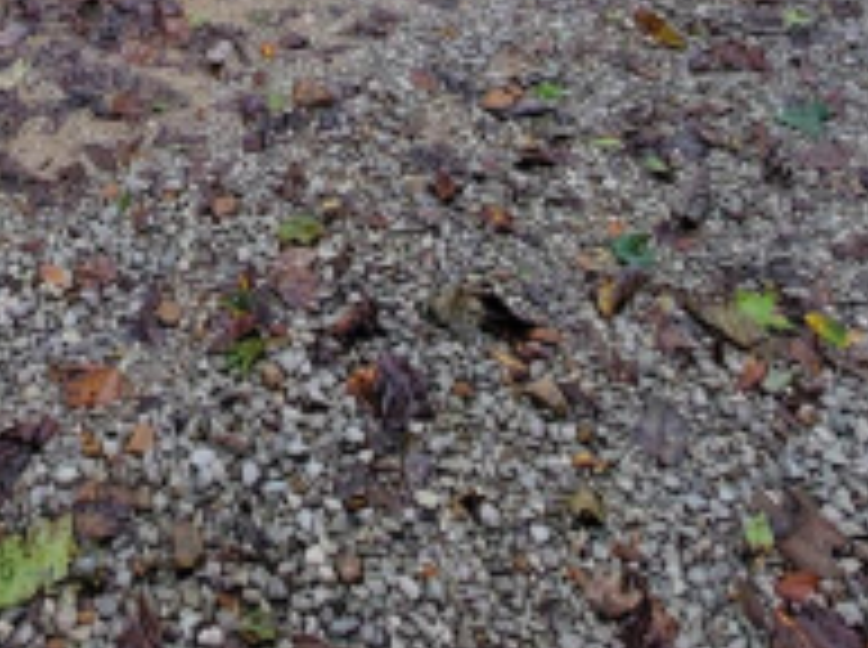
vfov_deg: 20.5
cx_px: 162
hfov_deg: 40.3
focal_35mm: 45
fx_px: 1126
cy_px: -565
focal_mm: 2.2
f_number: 2.2
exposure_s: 1/120
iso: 64
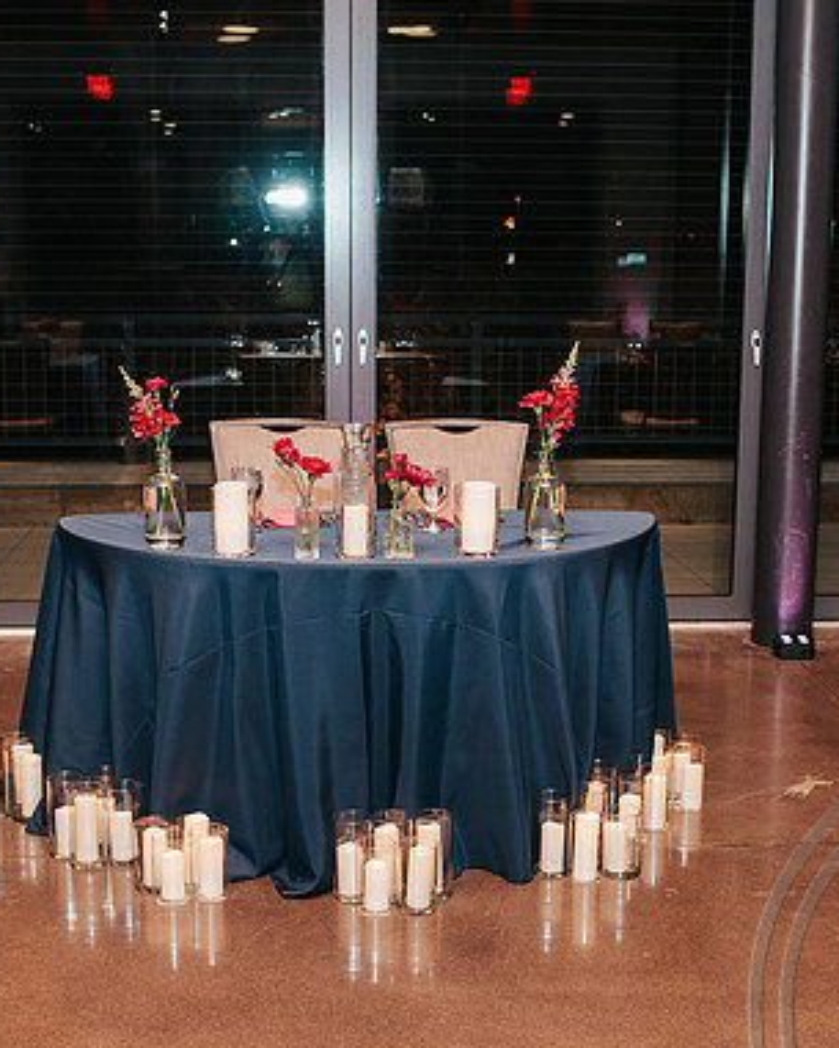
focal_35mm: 57
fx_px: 1769
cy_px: 584
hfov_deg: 26.7
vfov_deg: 33.0
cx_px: 408
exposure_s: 1/200
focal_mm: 35
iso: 1000
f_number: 2.8
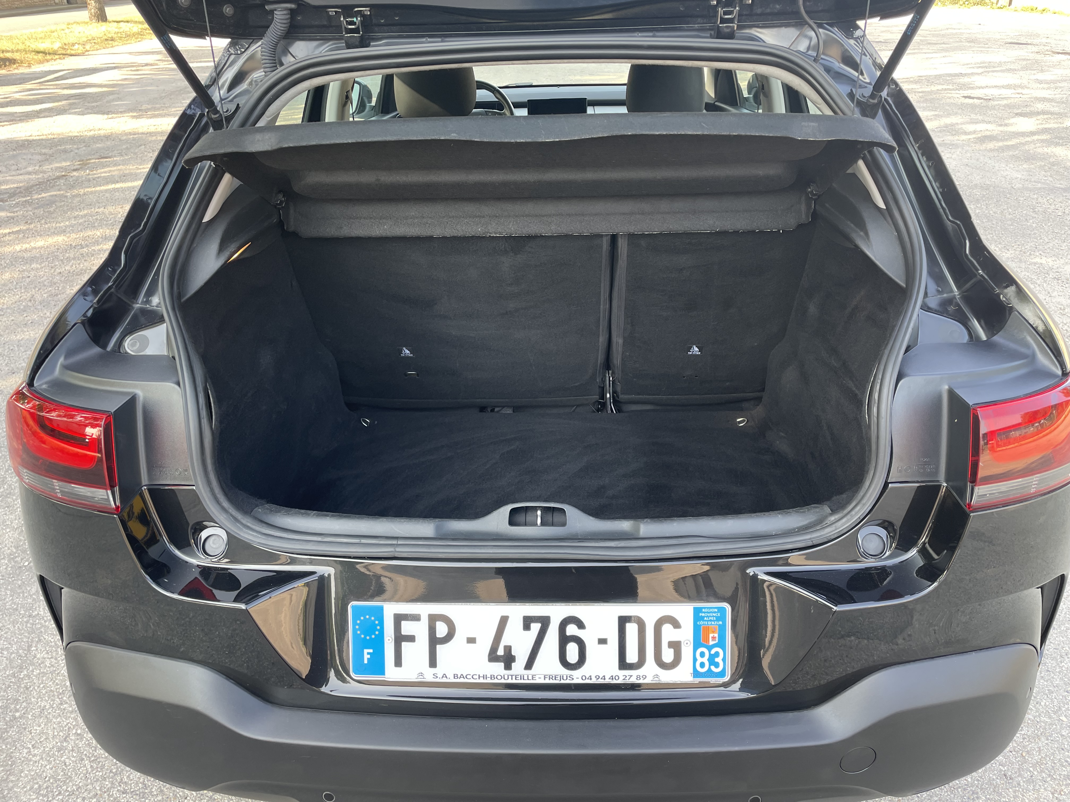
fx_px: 804
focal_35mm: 26
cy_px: 401
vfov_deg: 53.1
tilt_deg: -27.3
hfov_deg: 67.3
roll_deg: +1.2
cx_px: 535
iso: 50
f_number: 1.6
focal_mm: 4.2
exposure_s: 1/121
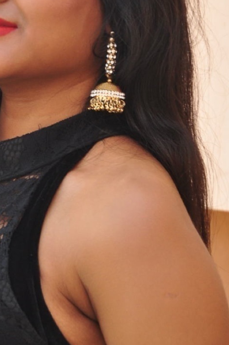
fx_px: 2605
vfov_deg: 7.6
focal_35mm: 272
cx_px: 40
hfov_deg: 5.0
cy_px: 206
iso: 400
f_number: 7.1
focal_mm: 80
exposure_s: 1/125
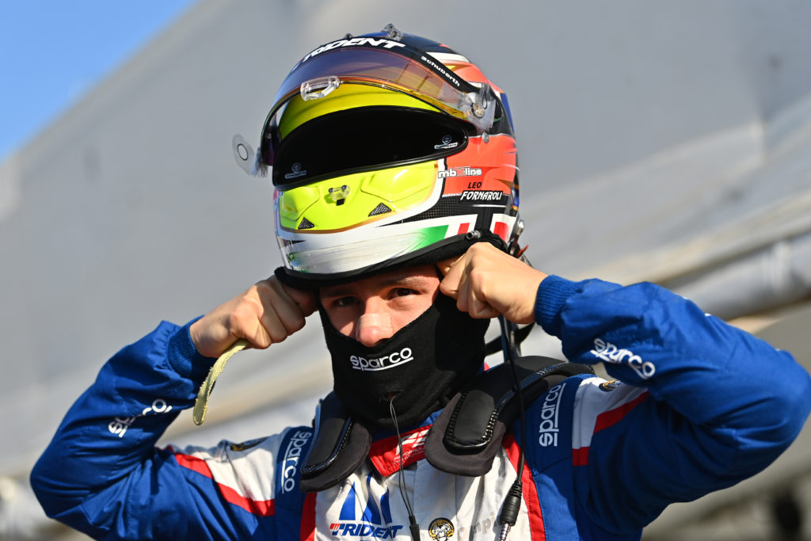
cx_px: 406
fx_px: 2298
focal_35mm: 102
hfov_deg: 20.0
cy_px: 270
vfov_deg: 13.4
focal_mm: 102
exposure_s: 1/2500
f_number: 2.8
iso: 100
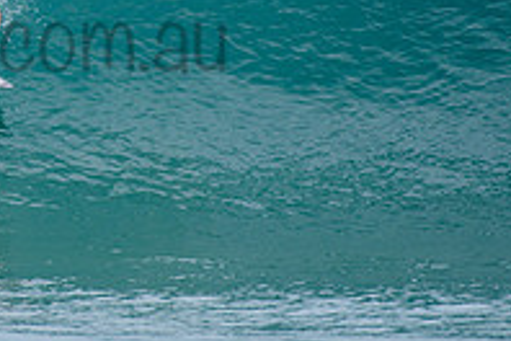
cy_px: 12
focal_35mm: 1463
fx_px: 20765
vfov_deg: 0.9
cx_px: -46
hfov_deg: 1.4
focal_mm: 500
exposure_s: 1/2000
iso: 250
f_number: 5.6
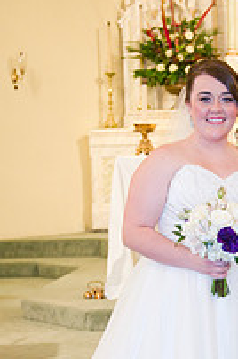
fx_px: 886
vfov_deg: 22.4
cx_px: 237
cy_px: 318
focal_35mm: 89
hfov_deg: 15.0
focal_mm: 40
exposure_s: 1/60
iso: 1250
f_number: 2.8
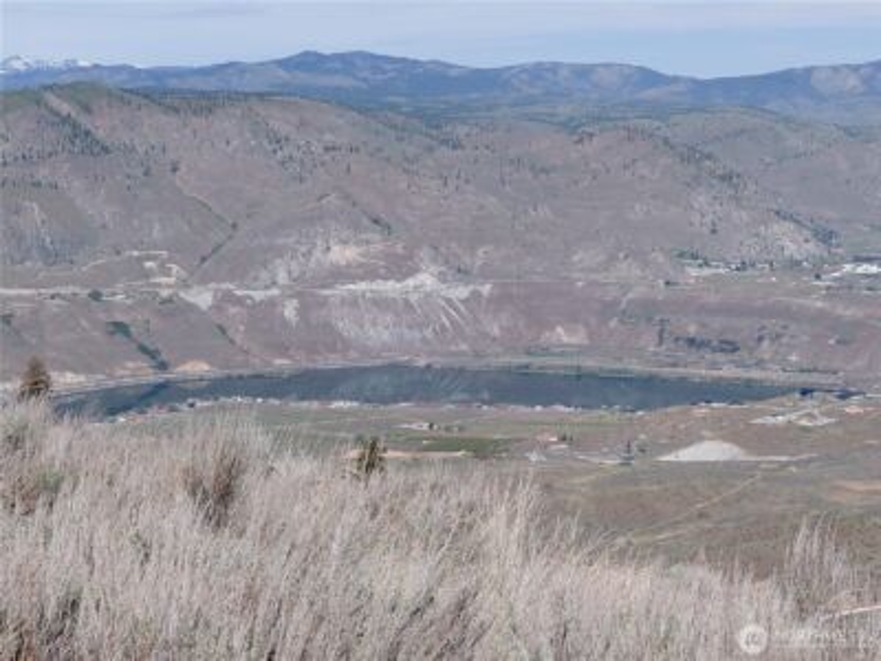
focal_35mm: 25
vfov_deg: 54.9
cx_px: 440
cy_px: 330
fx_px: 636
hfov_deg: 69.4
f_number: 1.8
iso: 40
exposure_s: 1/2505
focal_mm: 4.69
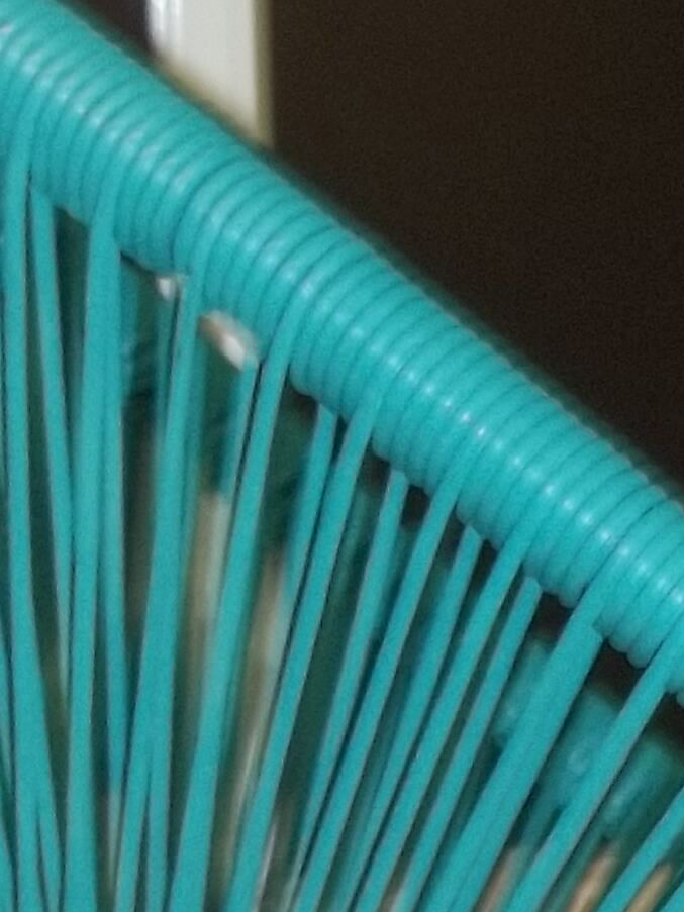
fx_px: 4506
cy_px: 1277
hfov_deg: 8.7
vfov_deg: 11.2
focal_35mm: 171
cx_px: 590
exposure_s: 1/30
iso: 64
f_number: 3.1
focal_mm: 6.5
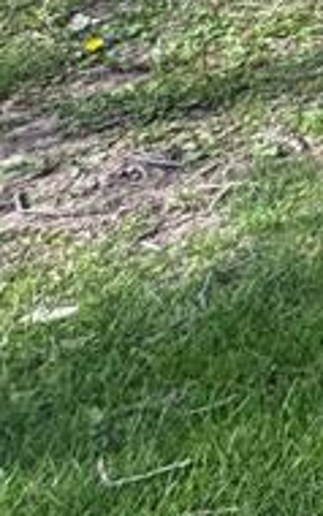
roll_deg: +0.0
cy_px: -451
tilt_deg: -0.4
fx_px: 1125
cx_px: 1382
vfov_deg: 18.8
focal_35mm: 80
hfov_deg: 7.6
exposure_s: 1/343
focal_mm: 2.22
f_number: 2.2
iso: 40
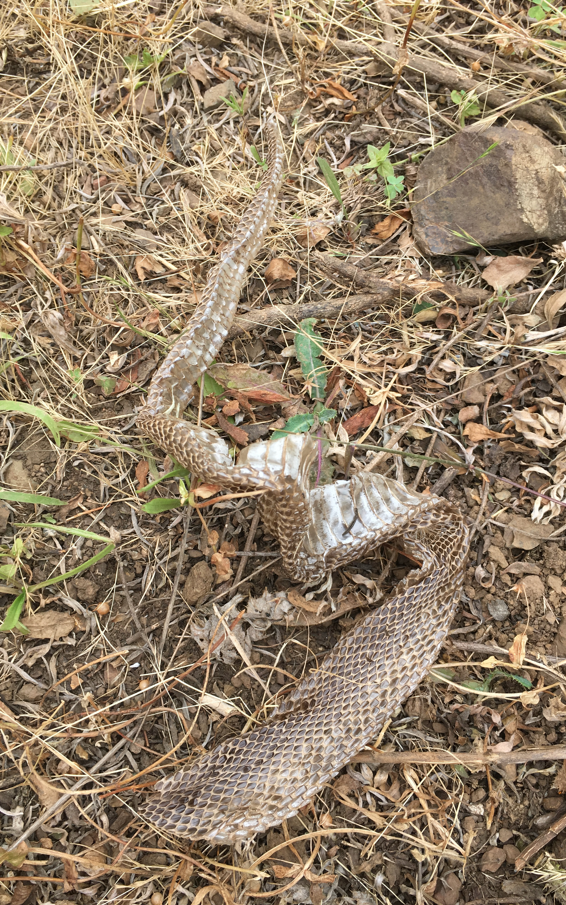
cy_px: 453
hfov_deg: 40.6
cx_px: 303
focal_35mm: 31
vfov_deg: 61.2
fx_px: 765
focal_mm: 4.15
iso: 25
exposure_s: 1/240
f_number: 2.2
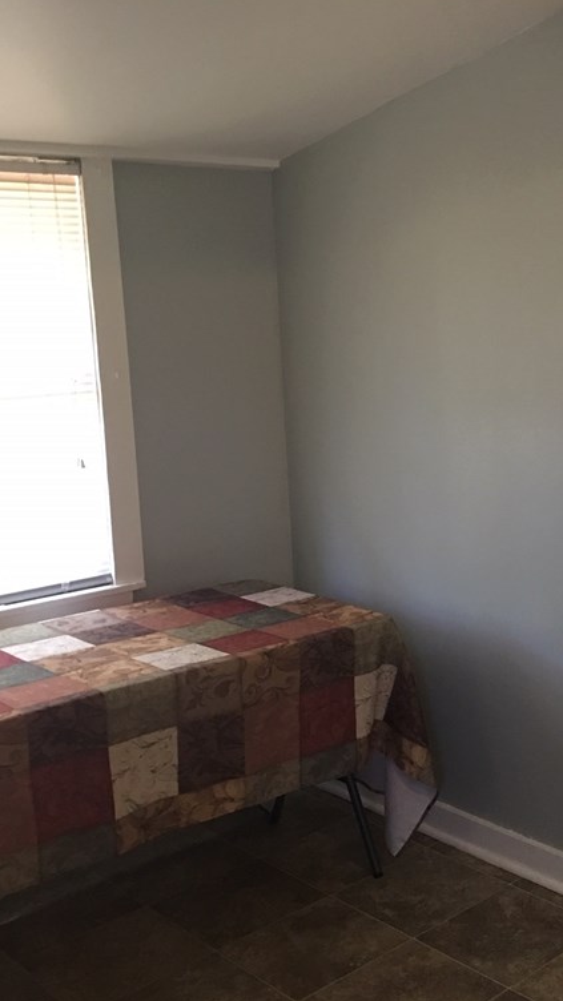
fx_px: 1141
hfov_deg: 26.0
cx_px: 586
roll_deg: +1.9
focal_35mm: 43
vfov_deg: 47.4
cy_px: 495
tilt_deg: -8.5
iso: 64
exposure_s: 1/15
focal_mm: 4.15
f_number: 2.2
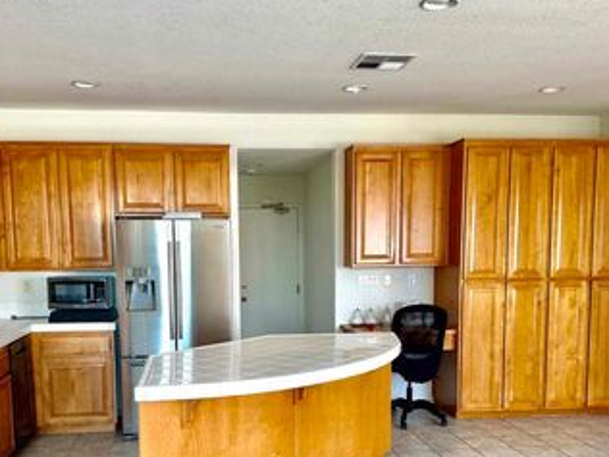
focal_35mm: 38
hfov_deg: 48.9
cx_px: 272
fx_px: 669
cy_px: 317
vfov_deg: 37.2
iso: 80
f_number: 1.78
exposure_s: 1/121
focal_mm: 6.76
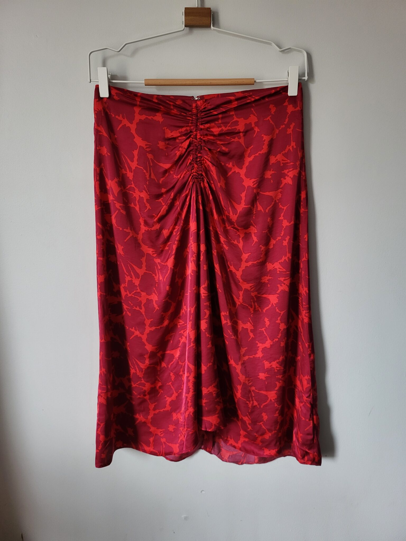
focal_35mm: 26
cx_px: 203
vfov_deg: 67.3
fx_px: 407
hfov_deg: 53.1
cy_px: 270
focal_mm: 5.4
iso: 250
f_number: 1.8
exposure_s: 1/40
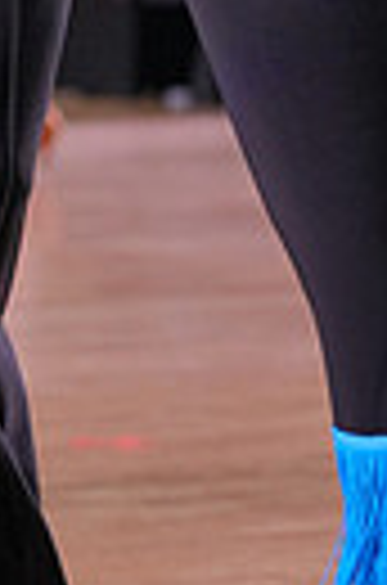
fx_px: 7765
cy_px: -216
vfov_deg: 4.3
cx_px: 74
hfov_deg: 2.9
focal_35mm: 479
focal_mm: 107
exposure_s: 1/500
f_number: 4
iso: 2000
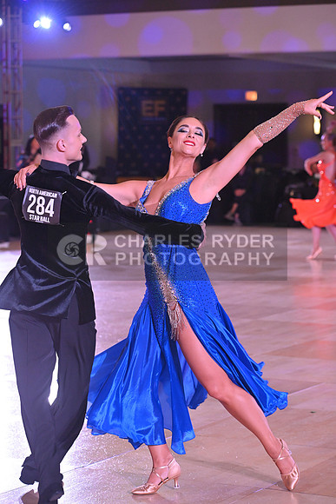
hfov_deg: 13.4
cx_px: 168
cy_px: 252
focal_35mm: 102
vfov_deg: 20.0
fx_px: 1427
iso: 3200
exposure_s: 1/320
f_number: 5
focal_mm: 102
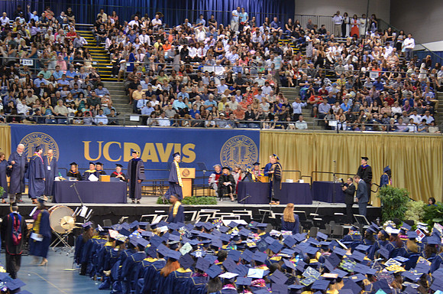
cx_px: 222
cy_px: 147
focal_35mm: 102
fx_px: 1252
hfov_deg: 20.1
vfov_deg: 13.4
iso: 1600
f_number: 5.6
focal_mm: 68
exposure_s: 1/30
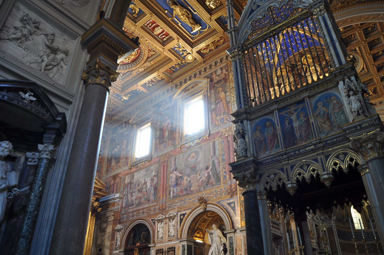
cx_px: 192
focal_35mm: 27
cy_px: 128
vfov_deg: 47.8
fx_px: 288
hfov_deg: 67.4
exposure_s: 1/10
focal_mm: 18
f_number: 4.5
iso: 200
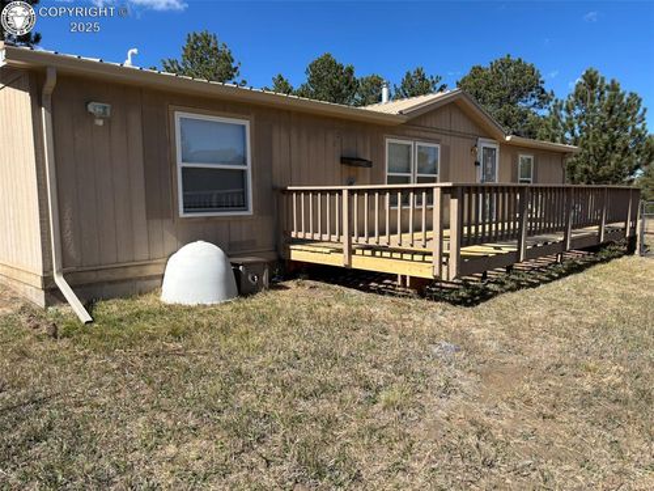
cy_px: 246
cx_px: 327
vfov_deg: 53.1
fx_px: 491
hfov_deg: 67.3
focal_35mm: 26
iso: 50
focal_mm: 5.96
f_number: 1.6
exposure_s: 1/2933
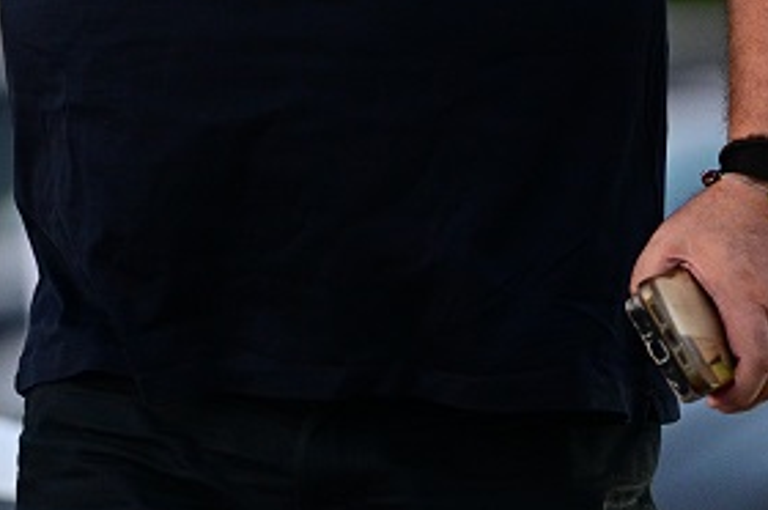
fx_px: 10292
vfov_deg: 2.8
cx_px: 357
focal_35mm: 483
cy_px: -219
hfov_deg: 4.3
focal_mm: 135
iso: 1000
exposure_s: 1/500
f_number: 1.8
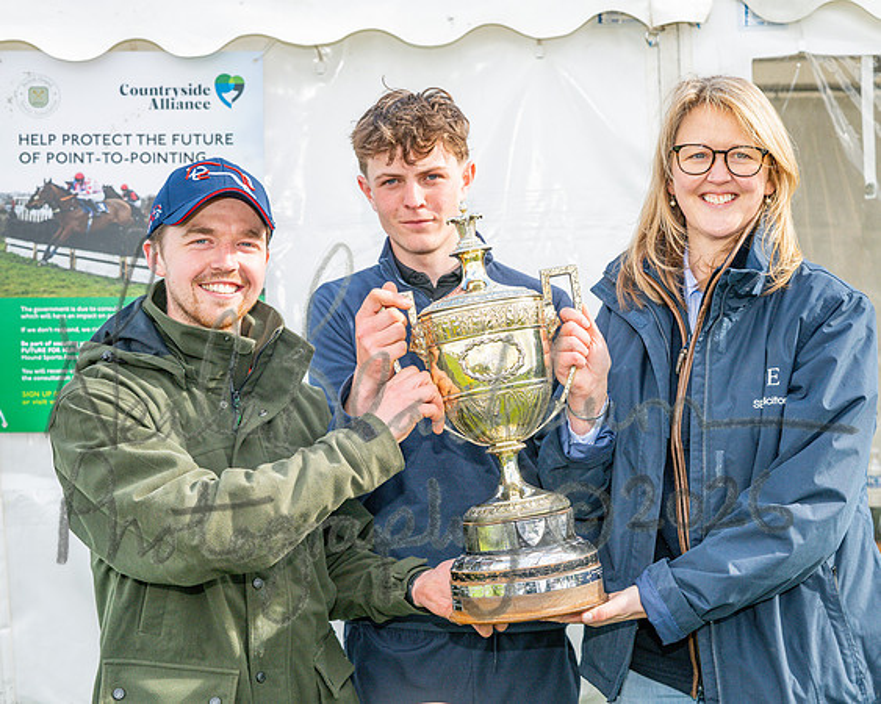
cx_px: 443
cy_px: 352
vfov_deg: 27.5
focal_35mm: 55
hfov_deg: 34.1
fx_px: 1438
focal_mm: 49
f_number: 5
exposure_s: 1/800
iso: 400
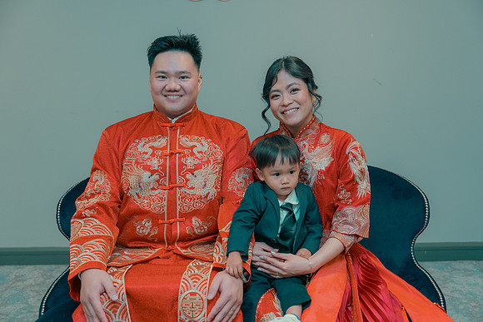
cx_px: 242
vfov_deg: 31.2
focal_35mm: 43
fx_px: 577
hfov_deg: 45.4
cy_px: 161
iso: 2500
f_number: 3.5
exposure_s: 1/160
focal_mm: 43
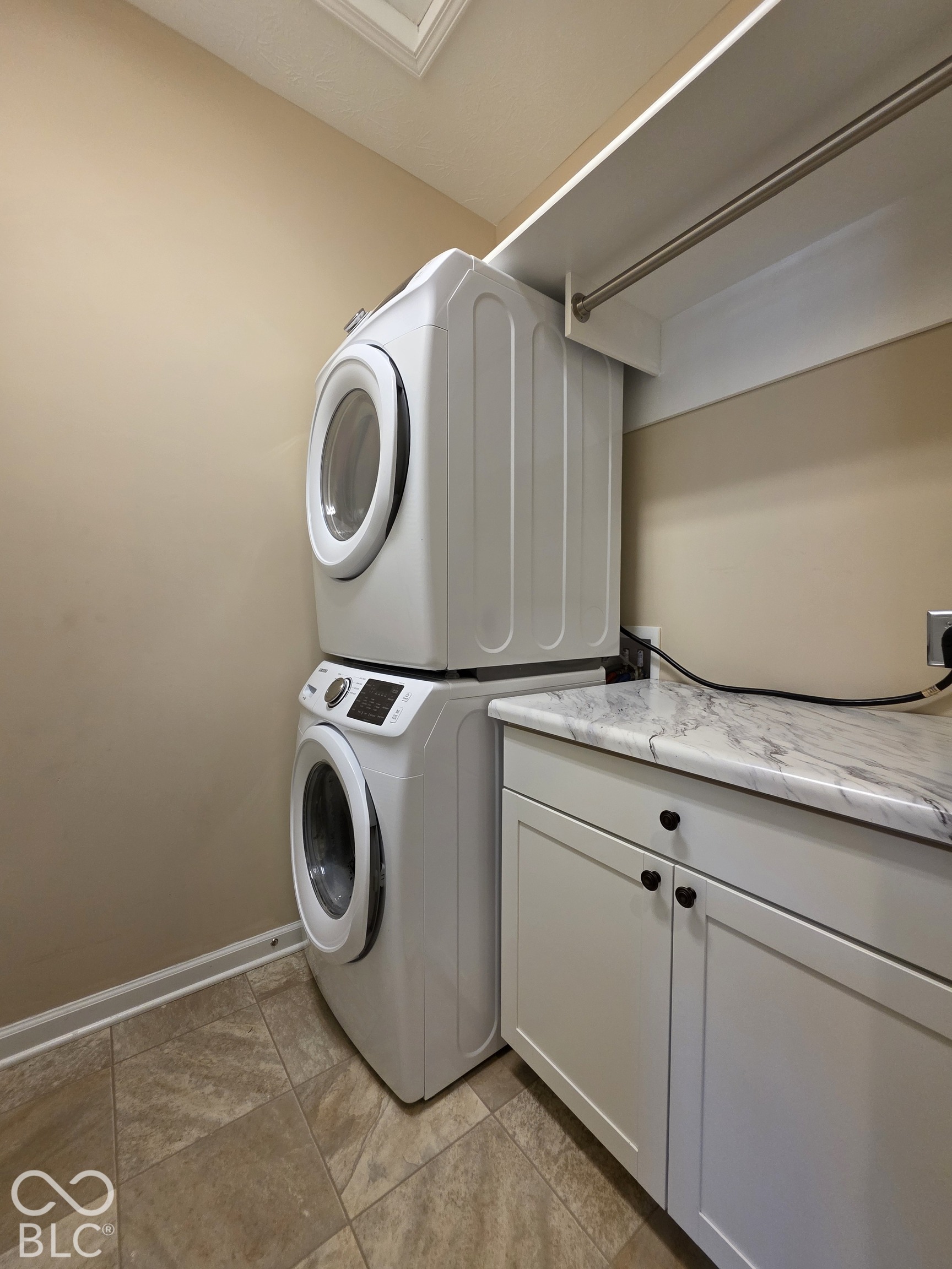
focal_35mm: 13
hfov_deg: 89.9
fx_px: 477
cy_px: 634
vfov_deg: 106.2
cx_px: 476
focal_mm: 2.2
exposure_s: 1/120
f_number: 1.9
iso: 250
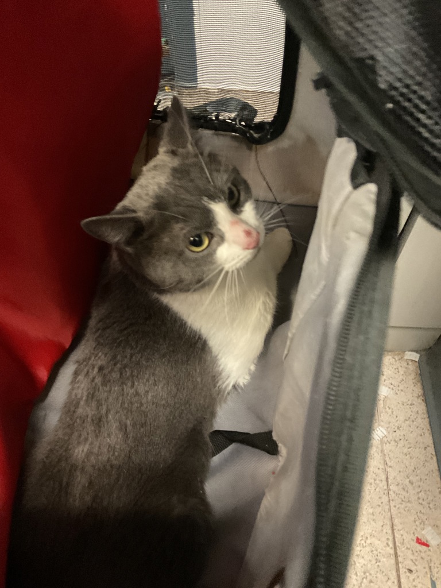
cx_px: 220
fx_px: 493
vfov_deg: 61.7
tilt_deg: -56.5
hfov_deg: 48.2
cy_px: 294
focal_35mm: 29
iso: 500
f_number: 1.8
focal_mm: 3
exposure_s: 1/24
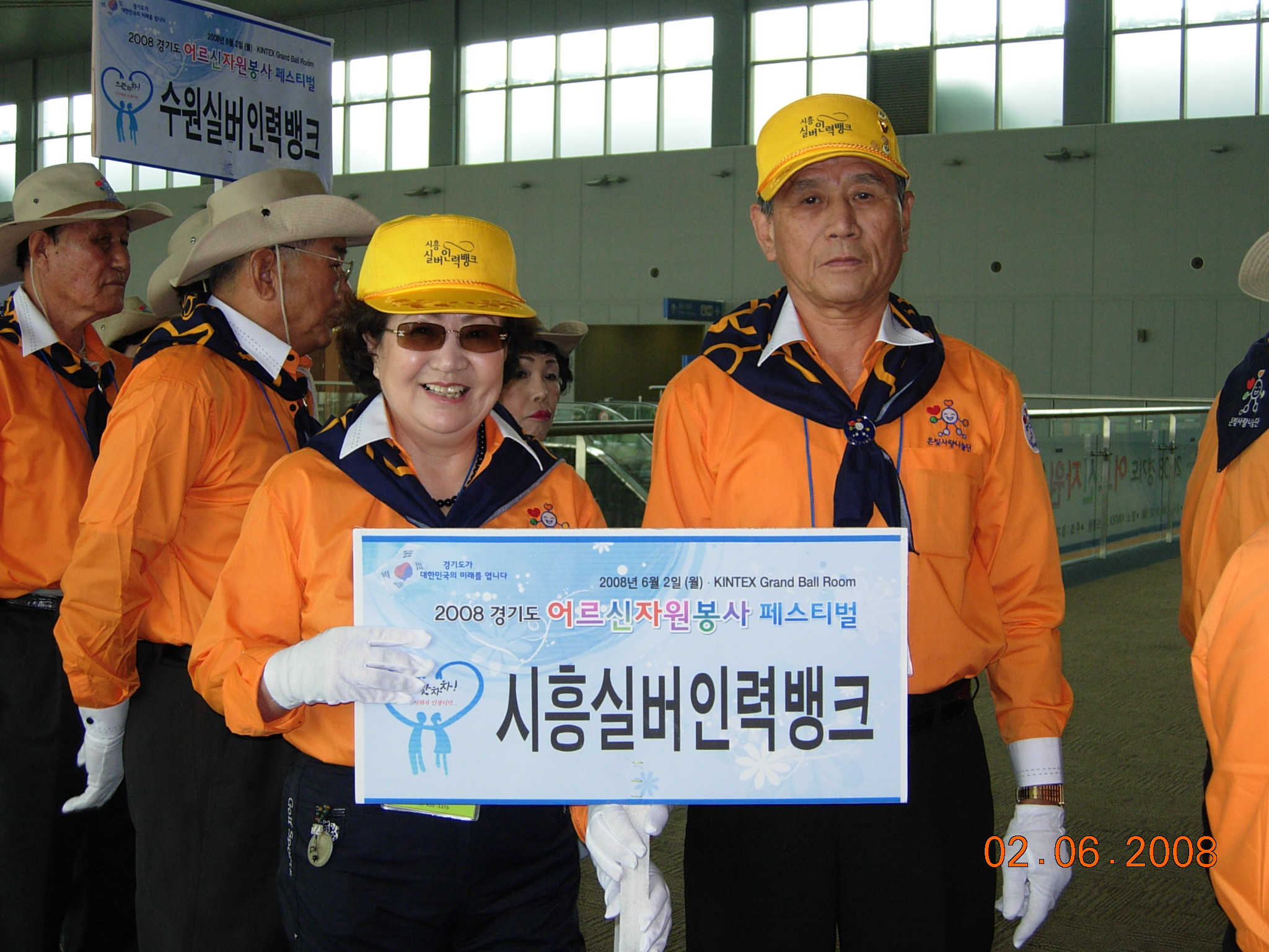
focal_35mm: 48
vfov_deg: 30.3
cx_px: 634
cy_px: 476
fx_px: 1760
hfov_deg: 39.7
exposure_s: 1/80.6
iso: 89
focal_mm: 10.1
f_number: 3.1
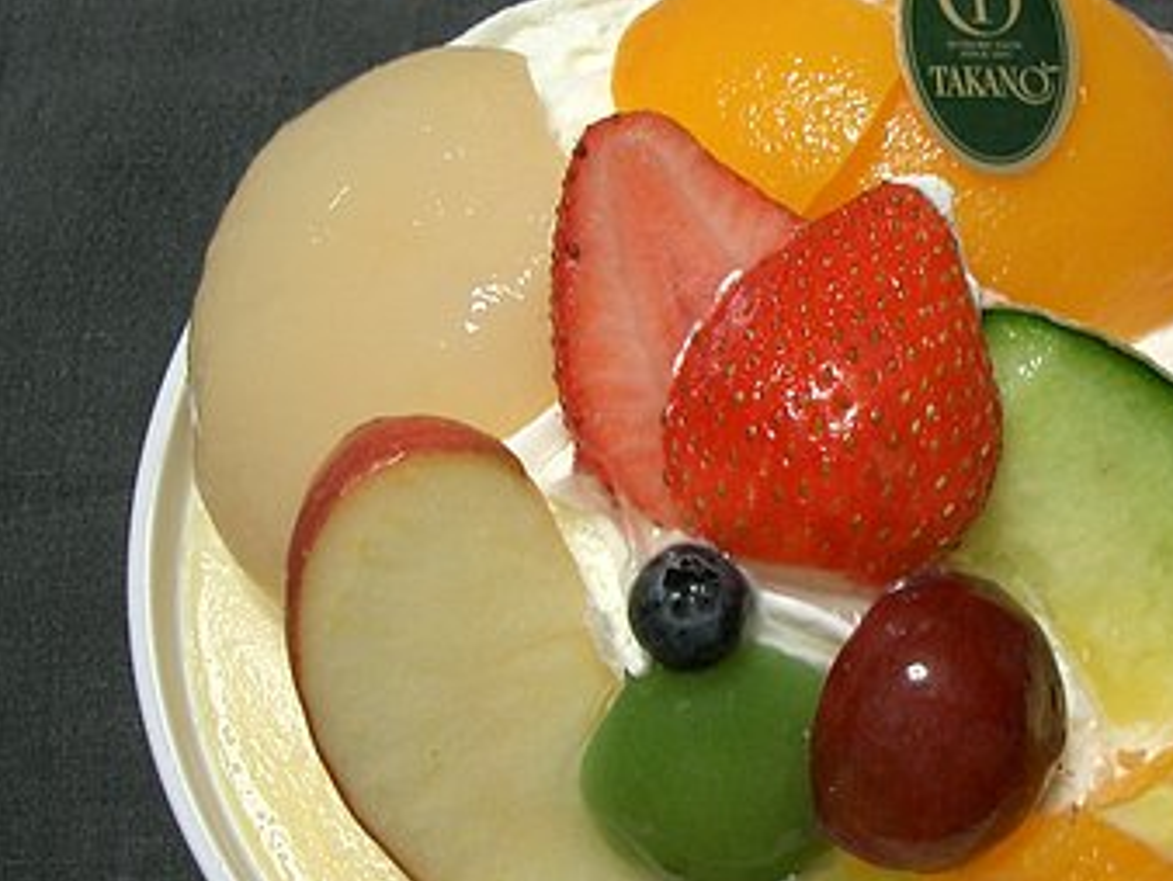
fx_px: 1797
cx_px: 774
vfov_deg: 27.5
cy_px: 551
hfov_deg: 35.8
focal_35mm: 53
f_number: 2.6
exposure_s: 1/25
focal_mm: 5.8
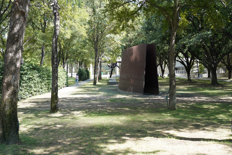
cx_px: 116
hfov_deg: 51.9
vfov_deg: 36.0
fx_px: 238
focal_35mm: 37
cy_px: 78
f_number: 8
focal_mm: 37
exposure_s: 1/100
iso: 400
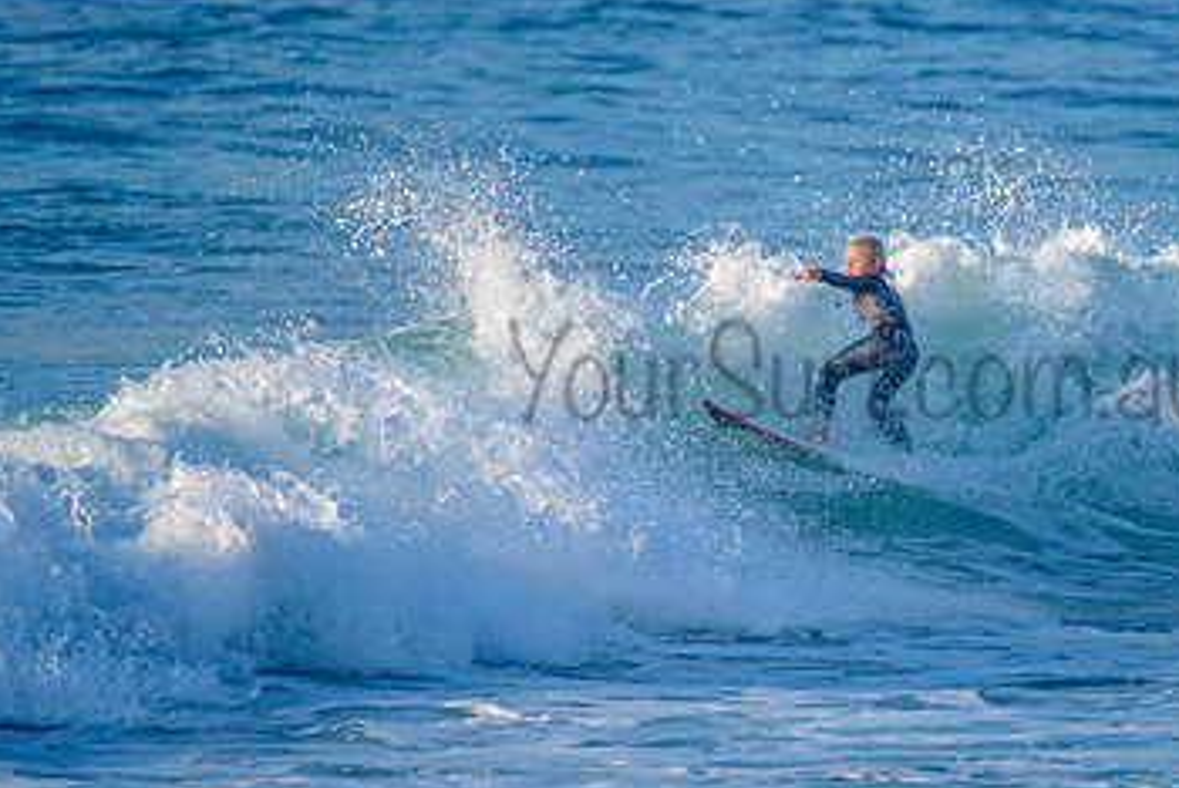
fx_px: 27139
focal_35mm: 828
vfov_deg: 1.7
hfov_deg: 2.5
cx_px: 856
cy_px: 342
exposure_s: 1/2000
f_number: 5.6
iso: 400
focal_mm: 500
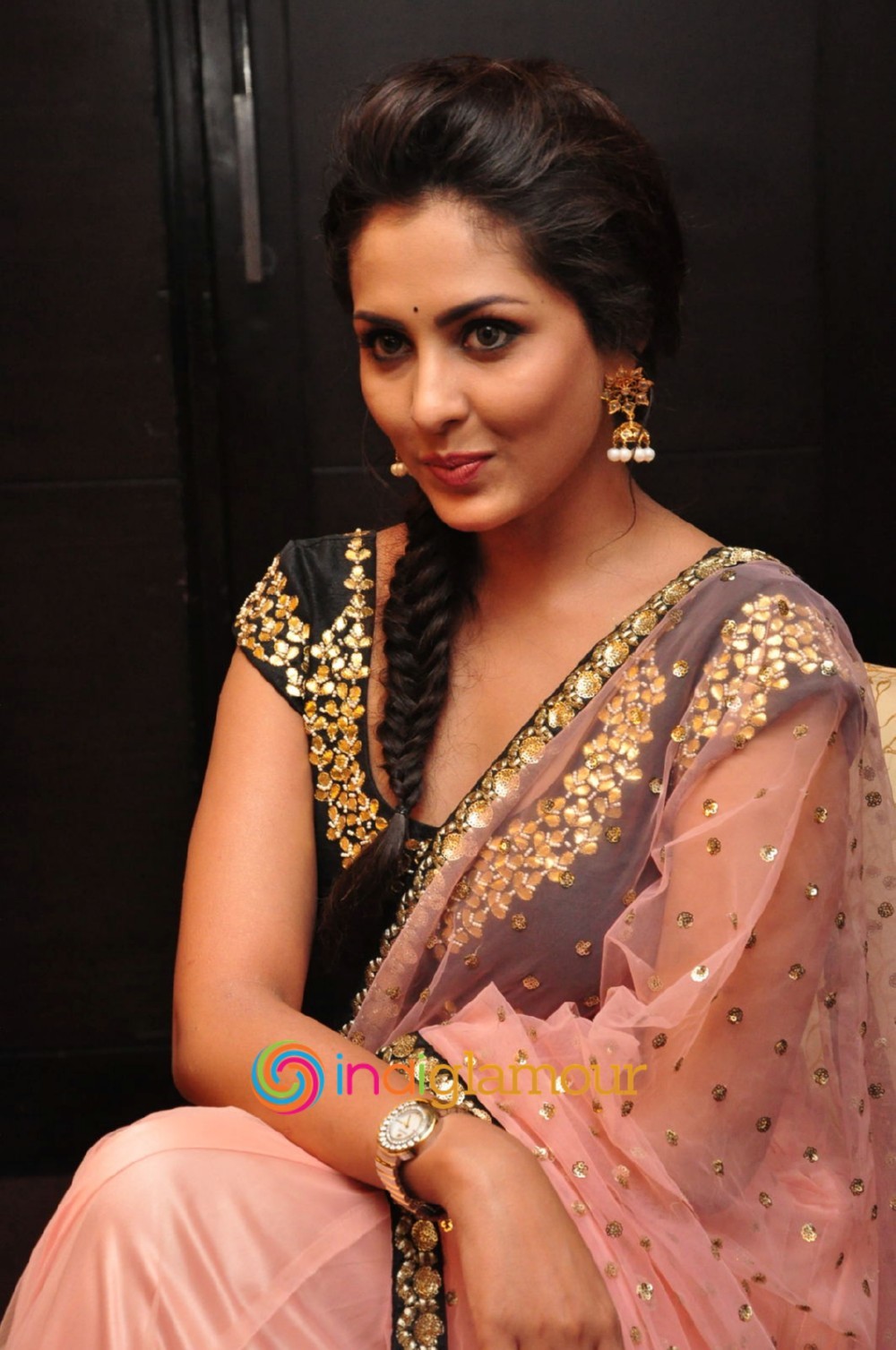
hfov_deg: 14.7
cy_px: 675
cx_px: 448
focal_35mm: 93
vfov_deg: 21.9
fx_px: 3483
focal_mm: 62
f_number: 7.1
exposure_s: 1/125
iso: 1600
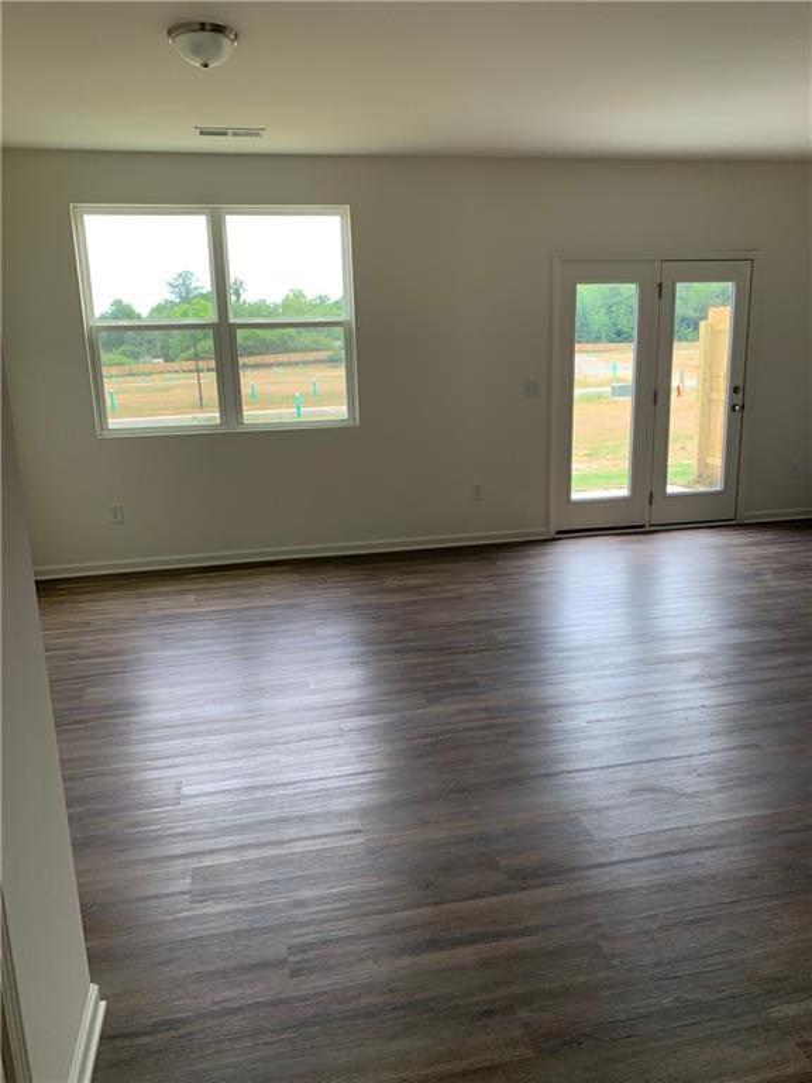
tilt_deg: -11.8
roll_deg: +1.3
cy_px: 542
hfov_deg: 53.1
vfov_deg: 67.3
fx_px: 813
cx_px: 406
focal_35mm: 26
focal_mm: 4.25
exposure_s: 1/121
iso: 32
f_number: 1.8
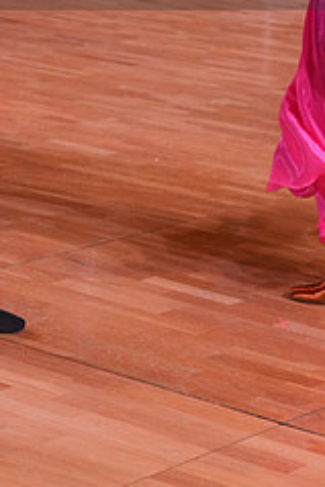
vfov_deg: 13.7
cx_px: 118
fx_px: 1974
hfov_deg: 9.4
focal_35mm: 146
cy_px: -57
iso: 2000
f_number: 6.3
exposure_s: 1/250
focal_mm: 60
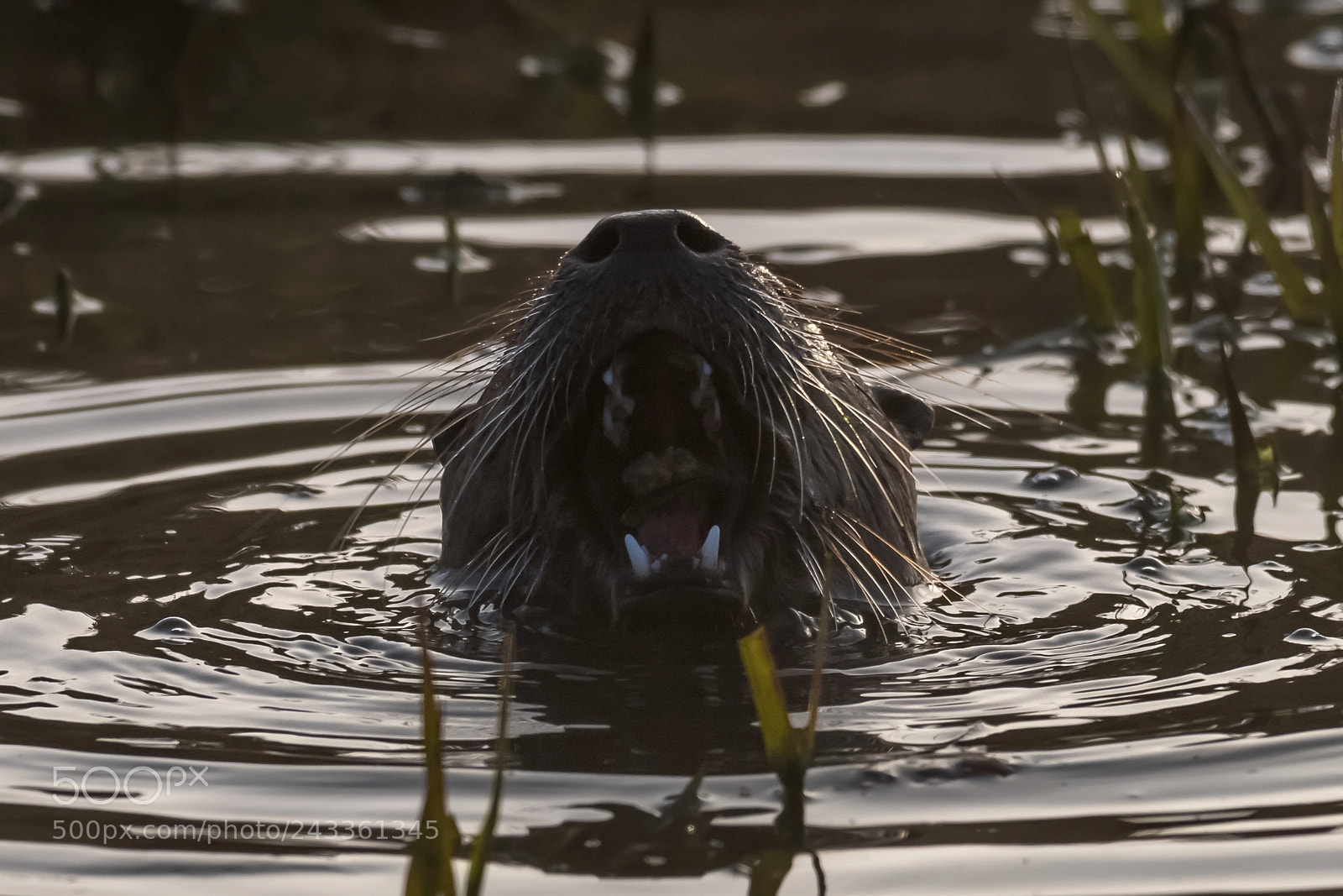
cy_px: 448
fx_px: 27980
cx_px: 672
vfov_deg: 1.8
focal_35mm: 750
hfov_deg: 2.7
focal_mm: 500
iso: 560
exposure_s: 1/2000
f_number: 7.1
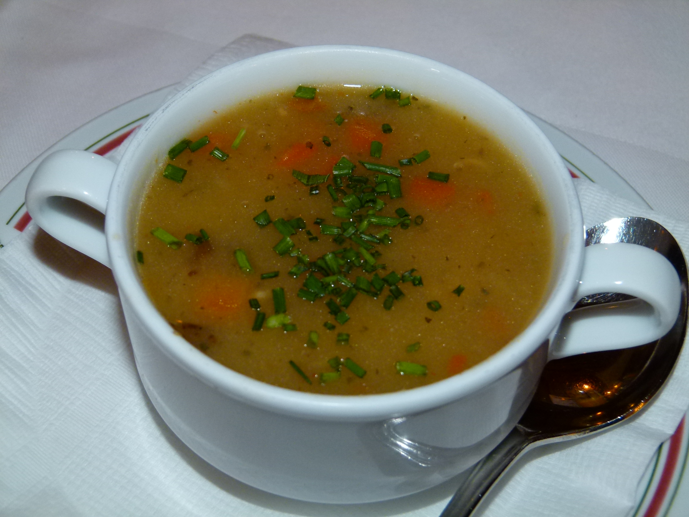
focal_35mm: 51
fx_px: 1015
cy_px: 258
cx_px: 344
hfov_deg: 37.5
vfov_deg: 28.6
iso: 160
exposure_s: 1/60
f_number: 3.2
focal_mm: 9.2
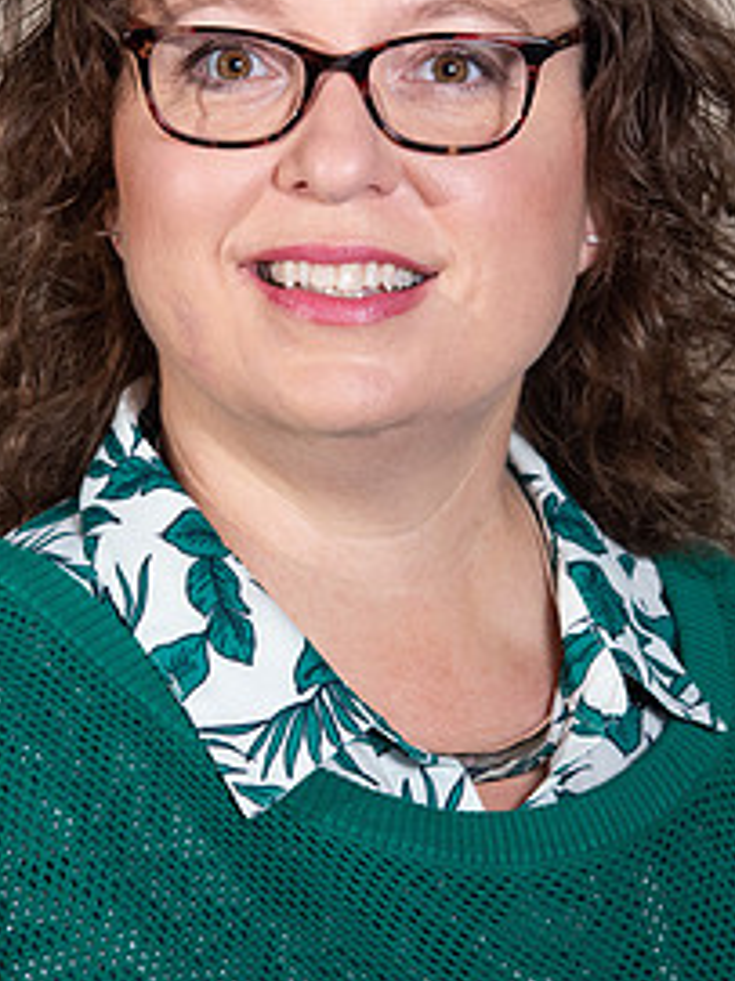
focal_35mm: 347
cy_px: 293
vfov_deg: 5.7
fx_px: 9832
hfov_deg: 4.3
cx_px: 397
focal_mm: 145
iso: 500
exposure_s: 1/250
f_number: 8
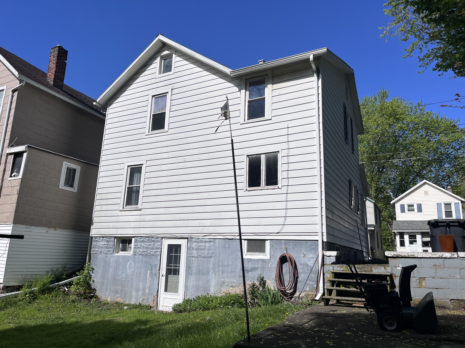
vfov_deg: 53.1
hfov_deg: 67.3
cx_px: 232
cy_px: 174
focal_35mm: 26
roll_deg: -1.6
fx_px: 349
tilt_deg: +13.2
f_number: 1.6
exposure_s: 1/8403
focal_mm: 5.1
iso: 50
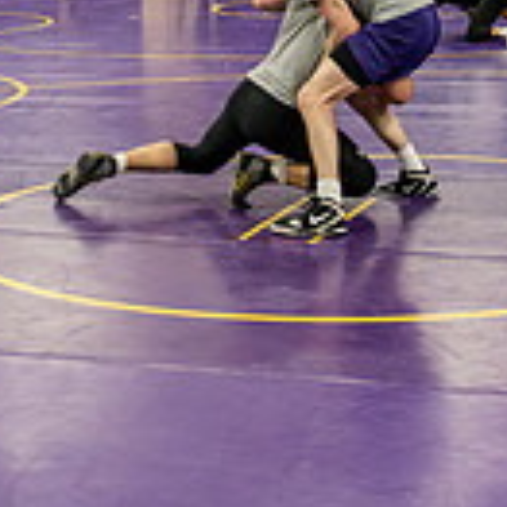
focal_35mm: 109
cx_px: 197
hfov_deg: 16.0
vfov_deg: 15.2
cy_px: -161
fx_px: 1806
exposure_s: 1/250
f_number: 3.5
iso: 2000
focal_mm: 29
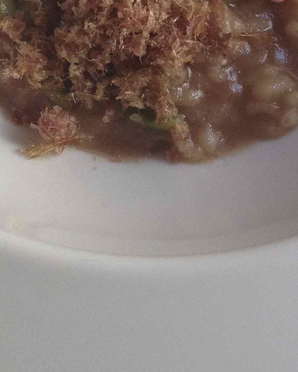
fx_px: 1157
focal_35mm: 105
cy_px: -121
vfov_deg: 17.1
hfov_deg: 14.7
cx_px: 148
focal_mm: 4.28
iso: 100
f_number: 2.4
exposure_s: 1/120
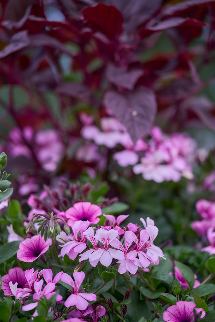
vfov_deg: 18.2
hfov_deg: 12.2
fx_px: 1008
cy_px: 161
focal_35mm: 112
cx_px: 108
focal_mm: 75
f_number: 1.8
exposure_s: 1/60
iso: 100
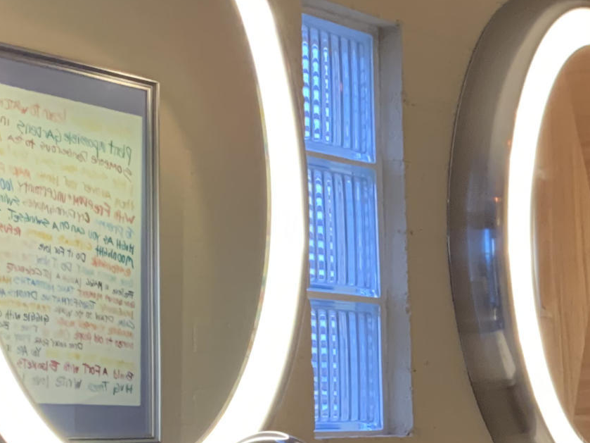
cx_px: 785
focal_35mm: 93
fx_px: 1585
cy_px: 506
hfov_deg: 19.3
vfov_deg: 15.4
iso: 250
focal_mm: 4.25
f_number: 1.8
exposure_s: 1/60
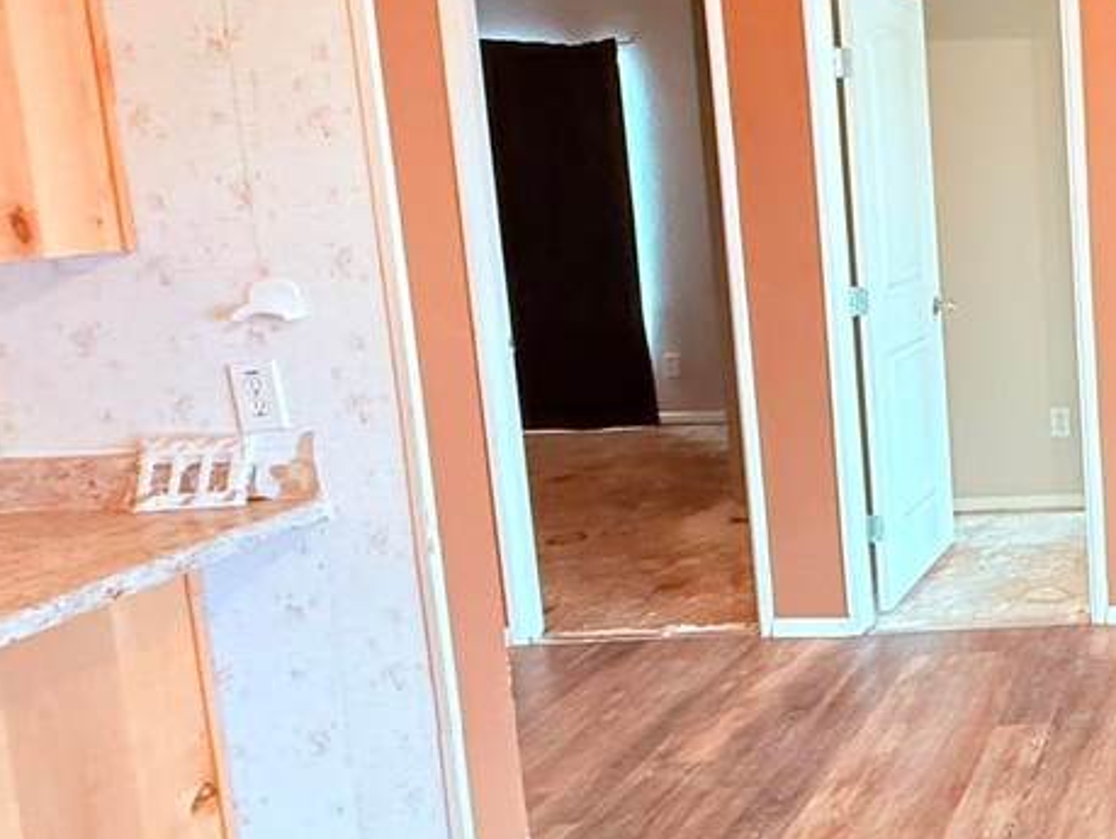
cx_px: 1342
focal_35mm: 39
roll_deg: +1.7
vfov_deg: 36.5
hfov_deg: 36.7
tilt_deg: -7.1
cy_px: 282
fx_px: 1258
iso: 500
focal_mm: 2.22
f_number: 2.2
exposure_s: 1/60
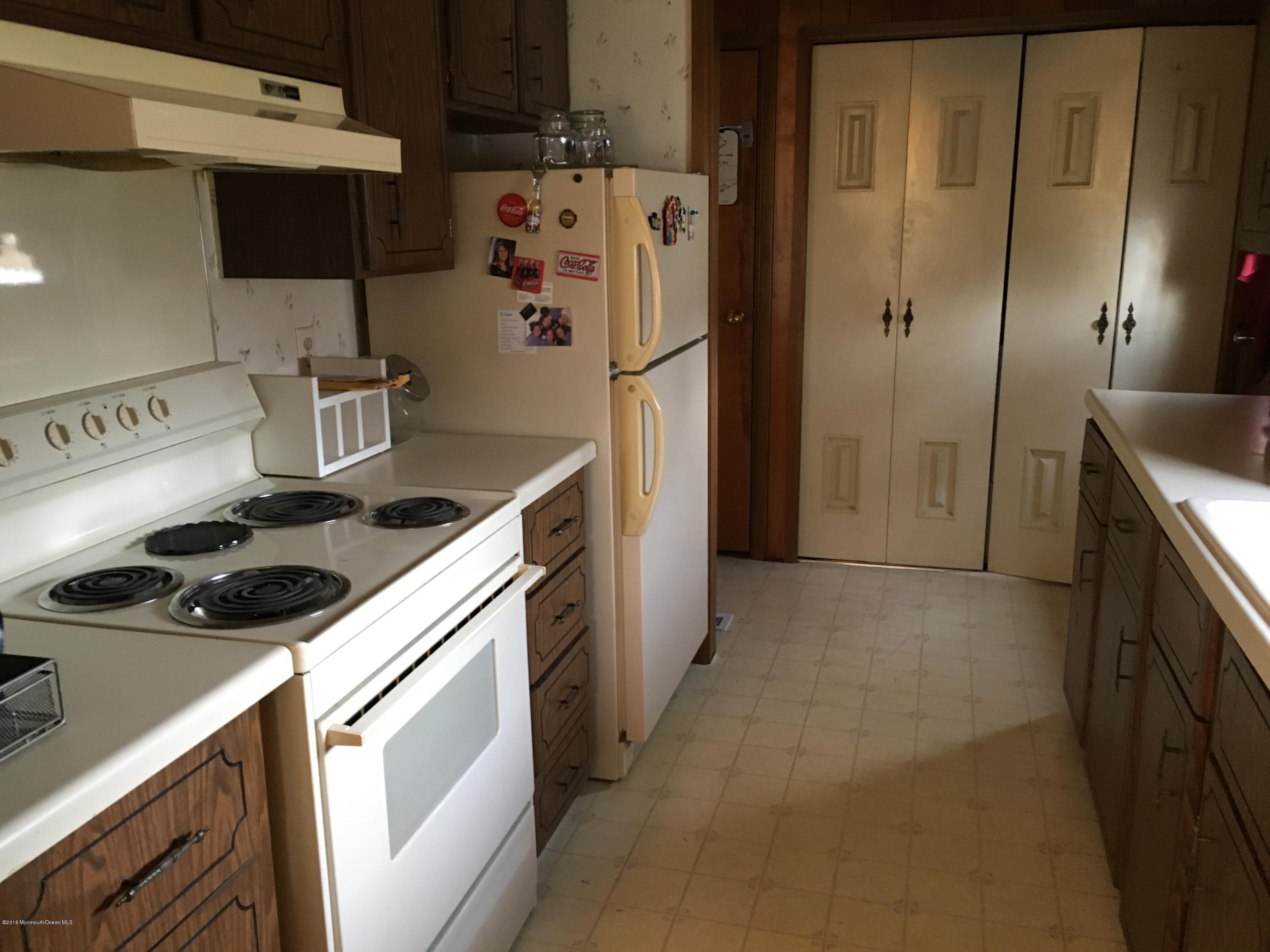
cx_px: 635
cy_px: 476
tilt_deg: -13.4
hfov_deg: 61.7
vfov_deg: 48.2
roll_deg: -0.1
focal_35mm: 29
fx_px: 1064
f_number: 2.2
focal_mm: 4.15
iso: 200
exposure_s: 1/24
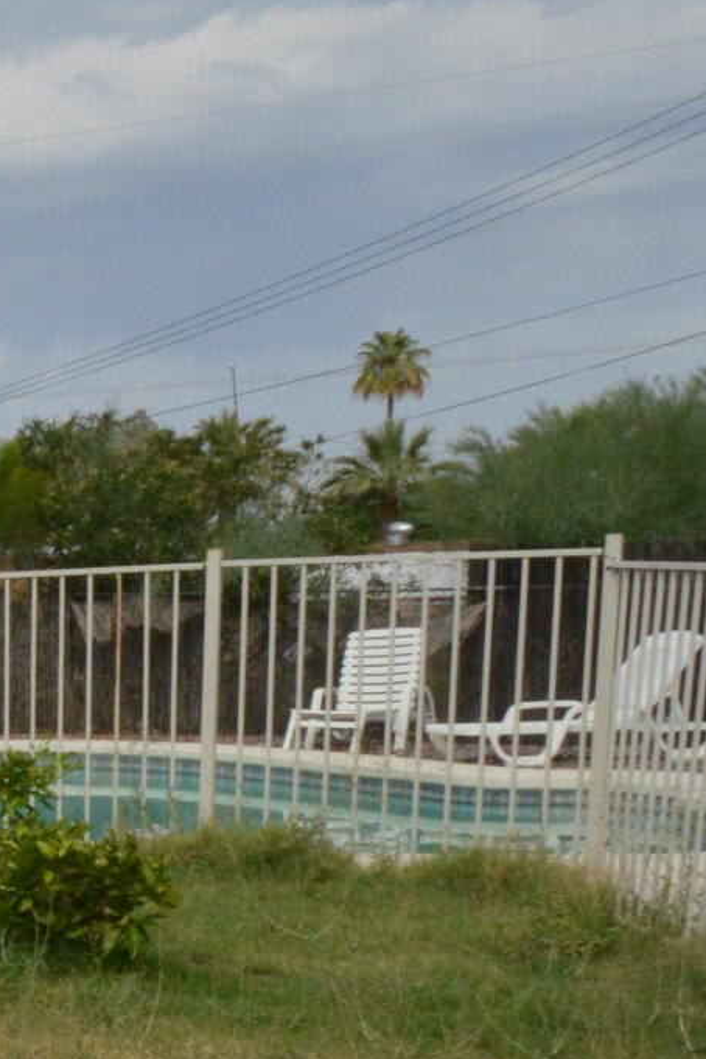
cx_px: -1191
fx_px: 1941
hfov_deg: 12.8
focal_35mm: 66
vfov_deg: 29.9
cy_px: 812
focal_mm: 10
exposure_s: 1/1250
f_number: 13
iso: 800
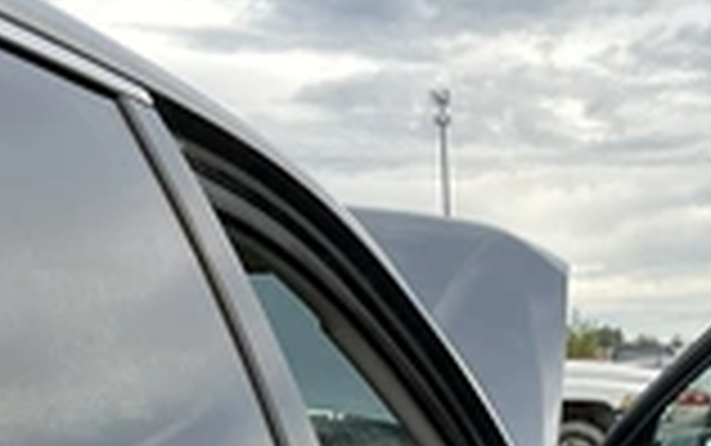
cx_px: 536
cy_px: 608
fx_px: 1454
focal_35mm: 75
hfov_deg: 27.1
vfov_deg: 16.3
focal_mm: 3
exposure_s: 1/593
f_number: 1.8
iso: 25
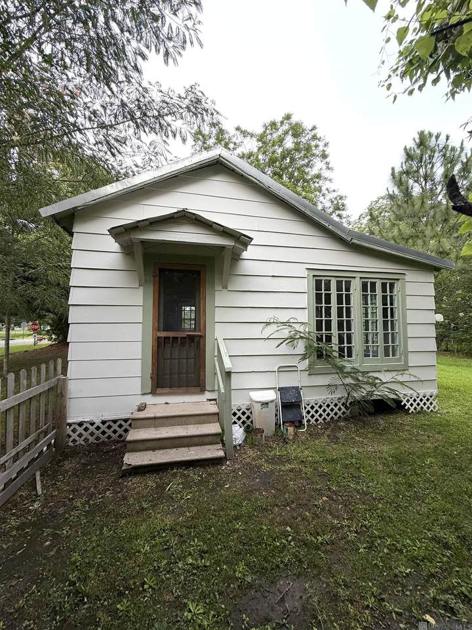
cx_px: 236
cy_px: 315
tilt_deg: +1.7
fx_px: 255
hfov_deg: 85.7
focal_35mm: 14
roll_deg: -0.8
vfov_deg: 102.1
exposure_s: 1/121
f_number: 2.2
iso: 160
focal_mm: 2.22
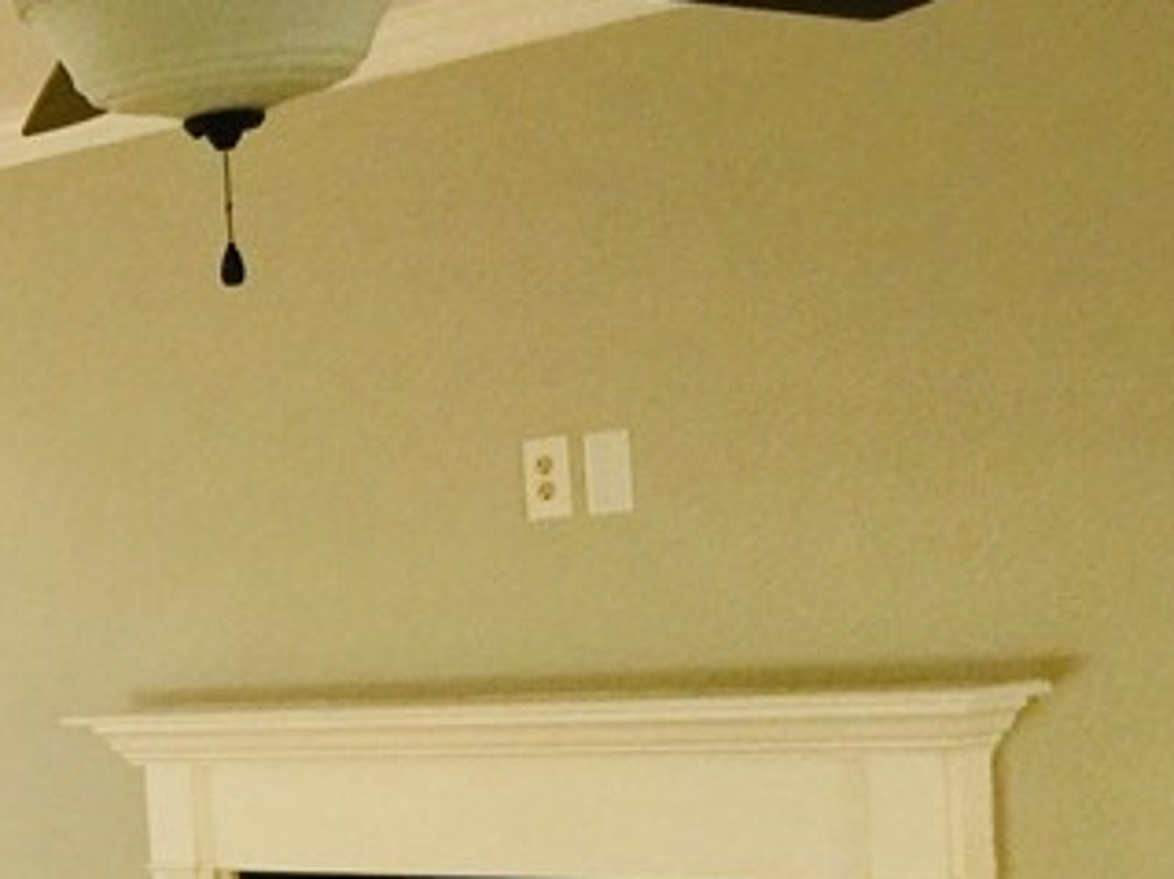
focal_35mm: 93
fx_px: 3153
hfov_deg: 19.6
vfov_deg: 15.5
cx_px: -302
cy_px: 912
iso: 50
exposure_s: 1/30
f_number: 2.2
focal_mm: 4.15
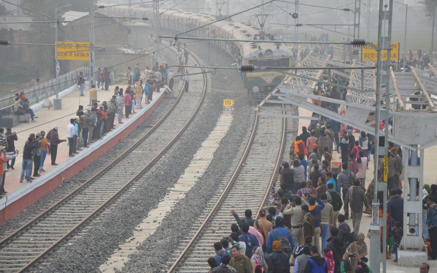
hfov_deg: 18.0
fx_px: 1376
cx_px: 218
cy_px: 140
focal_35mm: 116
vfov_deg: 11.3
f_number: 5.6
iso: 220
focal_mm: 75
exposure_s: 1/125
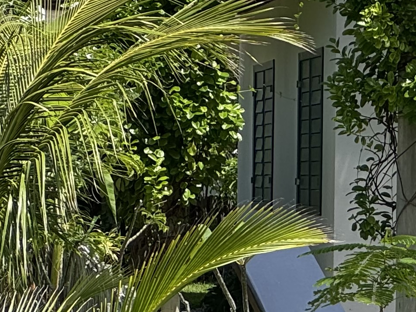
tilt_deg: -1.4
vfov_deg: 4.6
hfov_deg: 6.0
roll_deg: -0.1
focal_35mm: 325
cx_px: 764
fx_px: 3905
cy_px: 265
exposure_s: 1/919
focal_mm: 9
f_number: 2.8
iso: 25
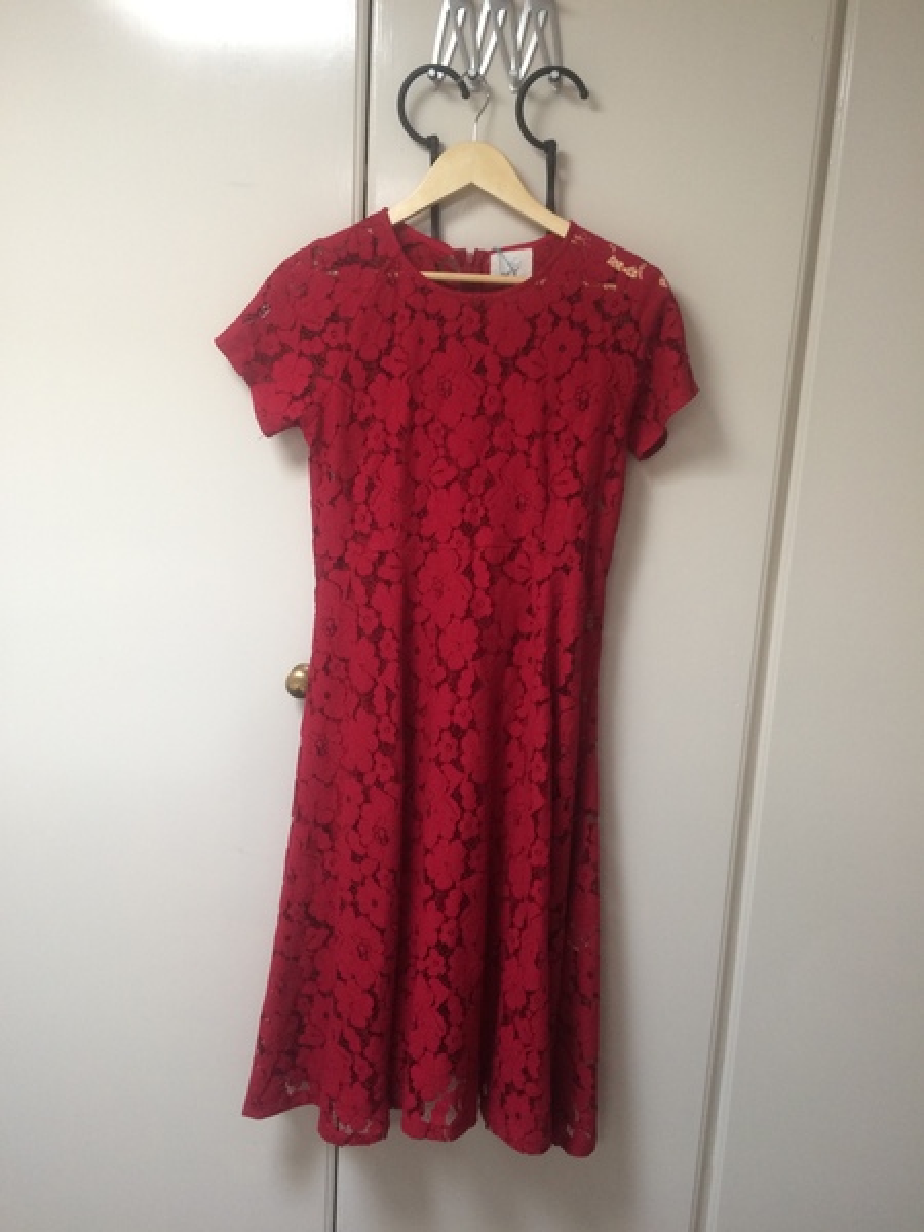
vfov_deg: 61.7
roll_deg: -2.5
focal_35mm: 29
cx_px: 462
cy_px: 616
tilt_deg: -13.2
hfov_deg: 48.2
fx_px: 1032
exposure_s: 1/33
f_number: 2.2
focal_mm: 4.15
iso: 125
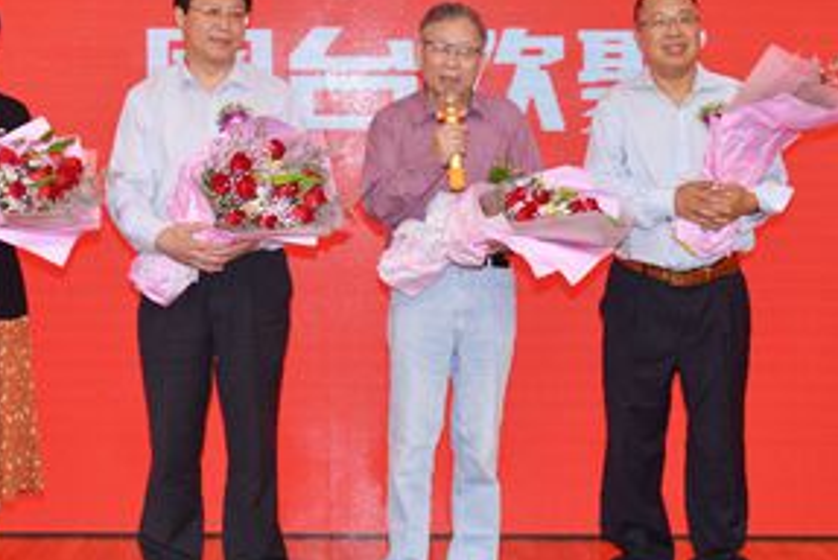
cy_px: 185
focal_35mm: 78
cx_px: 423
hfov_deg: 26.0
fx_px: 1817
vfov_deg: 17.5
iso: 800
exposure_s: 1/125
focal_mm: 35
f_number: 5.6
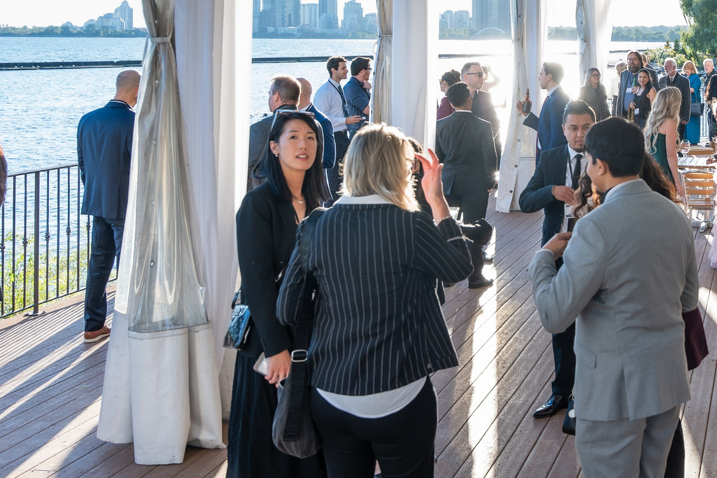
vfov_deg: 24.0
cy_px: 53
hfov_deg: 33.4
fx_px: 1095
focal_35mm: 55
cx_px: 704
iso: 80
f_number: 4
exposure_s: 1/200
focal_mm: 24
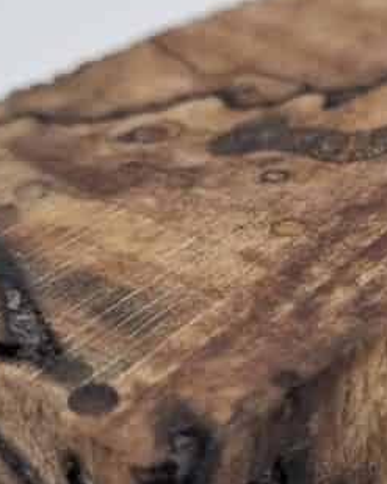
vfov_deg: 22.7
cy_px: 262
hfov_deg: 18.0
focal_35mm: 84
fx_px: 1203
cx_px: 356
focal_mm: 5.4
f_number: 1.8
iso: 50
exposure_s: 1/378
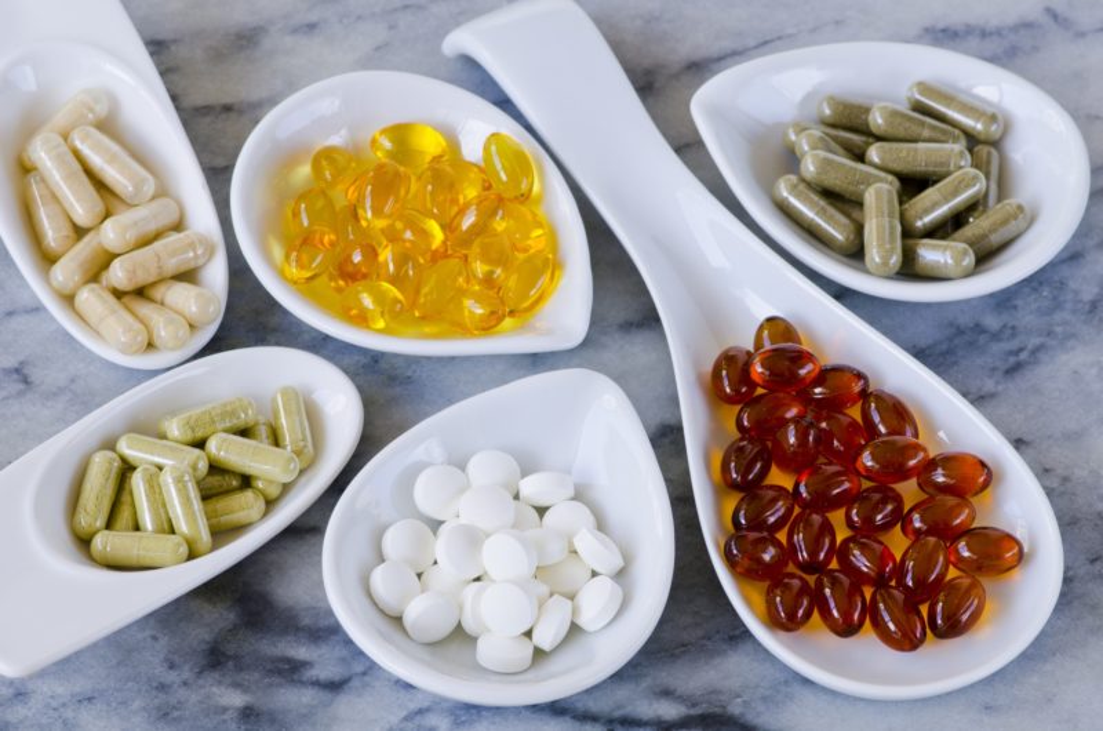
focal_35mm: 158
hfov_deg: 13.1
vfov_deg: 8.7
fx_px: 4816
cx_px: 552
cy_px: 366
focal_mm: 105
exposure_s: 1/20
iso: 100
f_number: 11
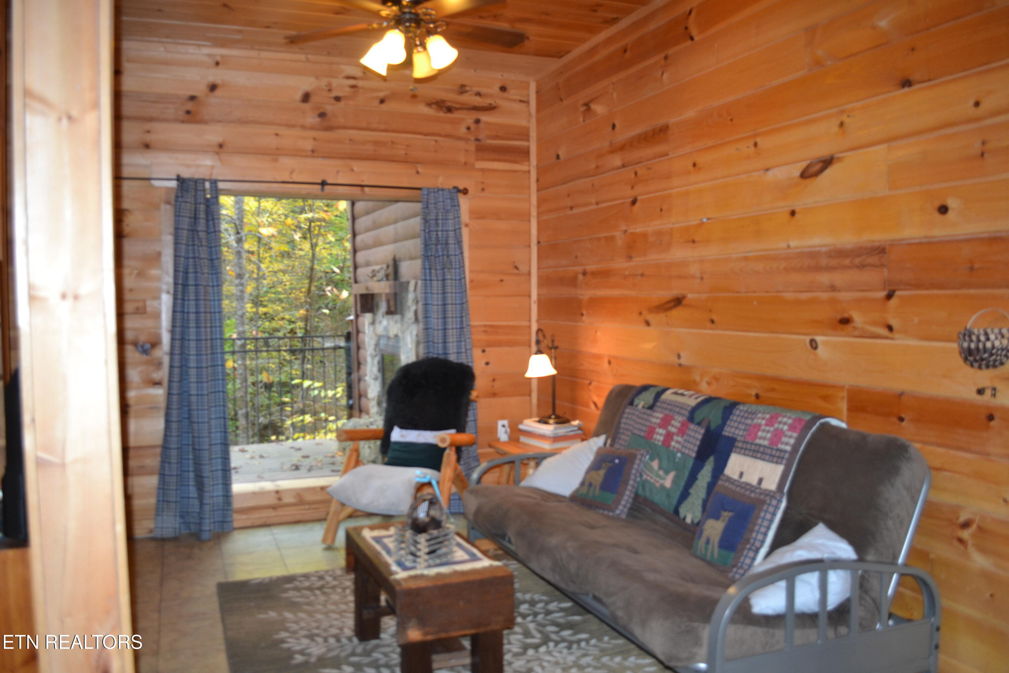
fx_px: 757
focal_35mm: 27
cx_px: 504
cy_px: 336
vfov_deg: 47.9
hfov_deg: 67.4
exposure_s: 1/60
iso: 560
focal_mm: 18
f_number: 3.5
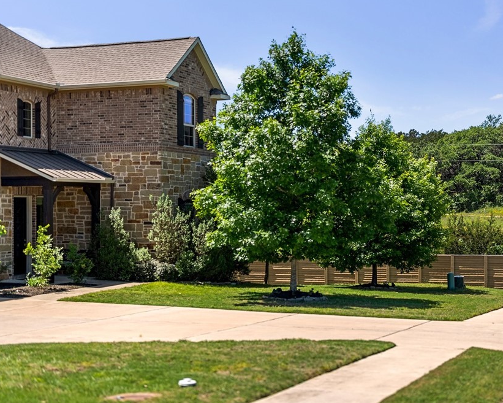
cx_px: 315
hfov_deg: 30.4
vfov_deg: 24.6
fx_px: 923
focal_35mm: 62
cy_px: 195
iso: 100
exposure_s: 1/1250
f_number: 1.2
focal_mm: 50
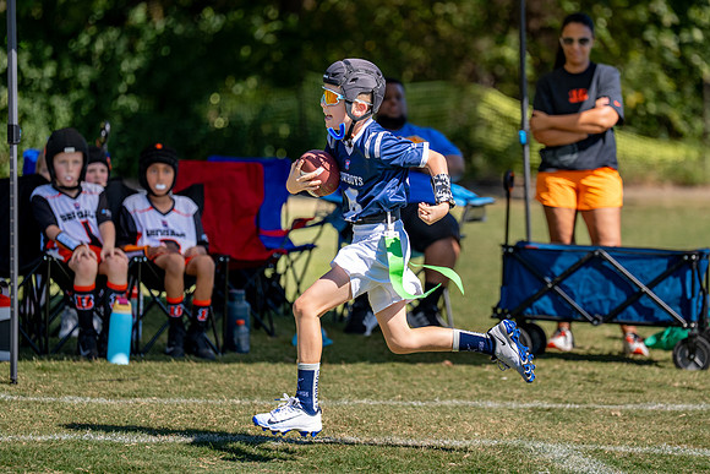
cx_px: 390
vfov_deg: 7.0
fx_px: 3860
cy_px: 222
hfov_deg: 10.5
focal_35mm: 196
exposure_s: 1/2000
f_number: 2.8
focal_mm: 163
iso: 160
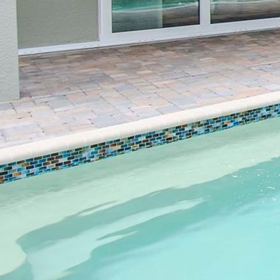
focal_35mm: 68
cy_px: -61
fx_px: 620
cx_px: 518
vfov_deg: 23.2
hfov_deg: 18.9
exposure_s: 1/200
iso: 640
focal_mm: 13
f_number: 7.1
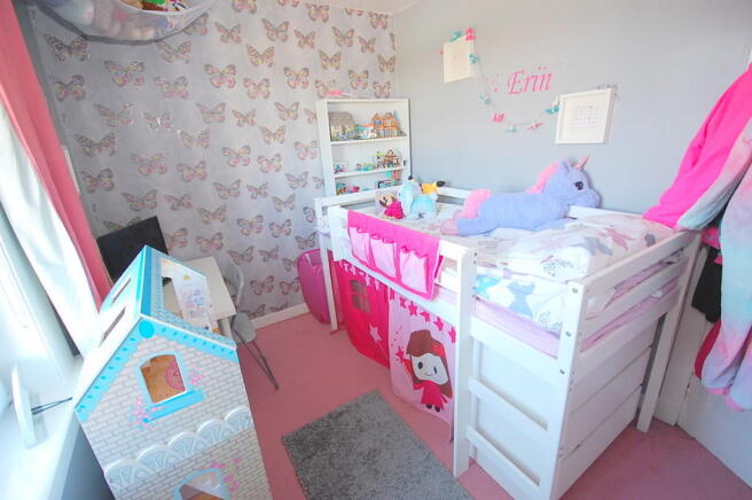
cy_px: 250
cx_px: 376
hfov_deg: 100.4
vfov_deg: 77.2
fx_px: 313
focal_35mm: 15
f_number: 4
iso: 450
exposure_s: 1/30
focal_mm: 10
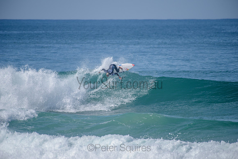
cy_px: 80
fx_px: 3306
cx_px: 119
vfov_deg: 2.8
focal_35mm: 500
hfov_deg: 4.1
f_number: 5.6
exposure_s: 1/2000
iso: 160
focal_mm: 500
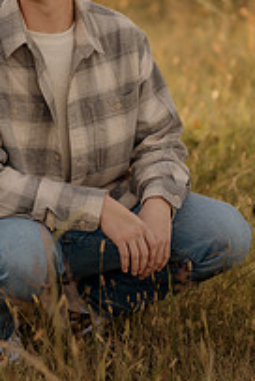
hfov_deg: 8.3
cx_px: 71
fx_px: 1758
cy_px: 116
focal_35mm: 166
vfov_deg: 12.3
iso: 250
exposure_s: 1/1000
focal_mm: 50
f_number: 1.8
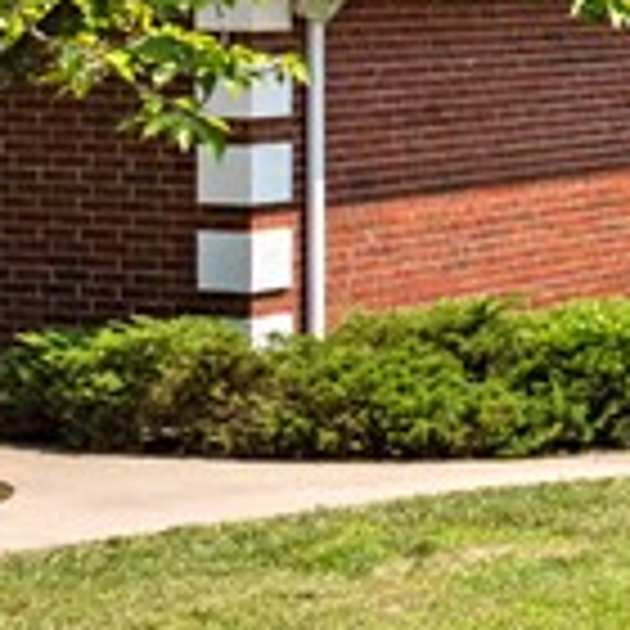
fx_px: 3192
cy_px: 40
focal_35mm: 155
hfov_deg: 10.4
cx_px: 1228
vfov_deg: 11.2
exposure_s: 1/2500
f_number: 2.8
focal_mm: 12.29
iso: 110
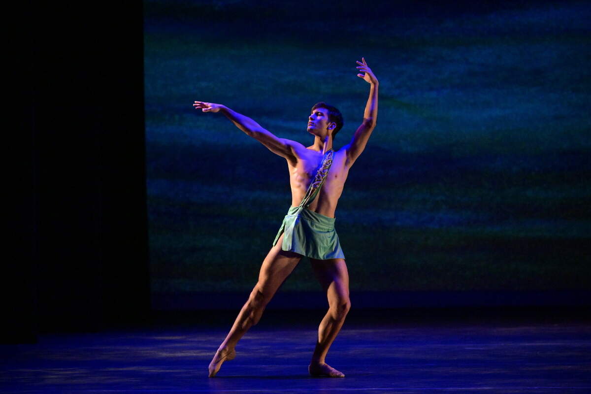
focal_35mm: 155
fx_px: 2544
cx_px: 296
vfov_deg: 8.9
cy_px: 197
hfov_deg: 13.2
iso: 6400
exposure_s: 1/500
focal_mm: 155
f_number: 2.8
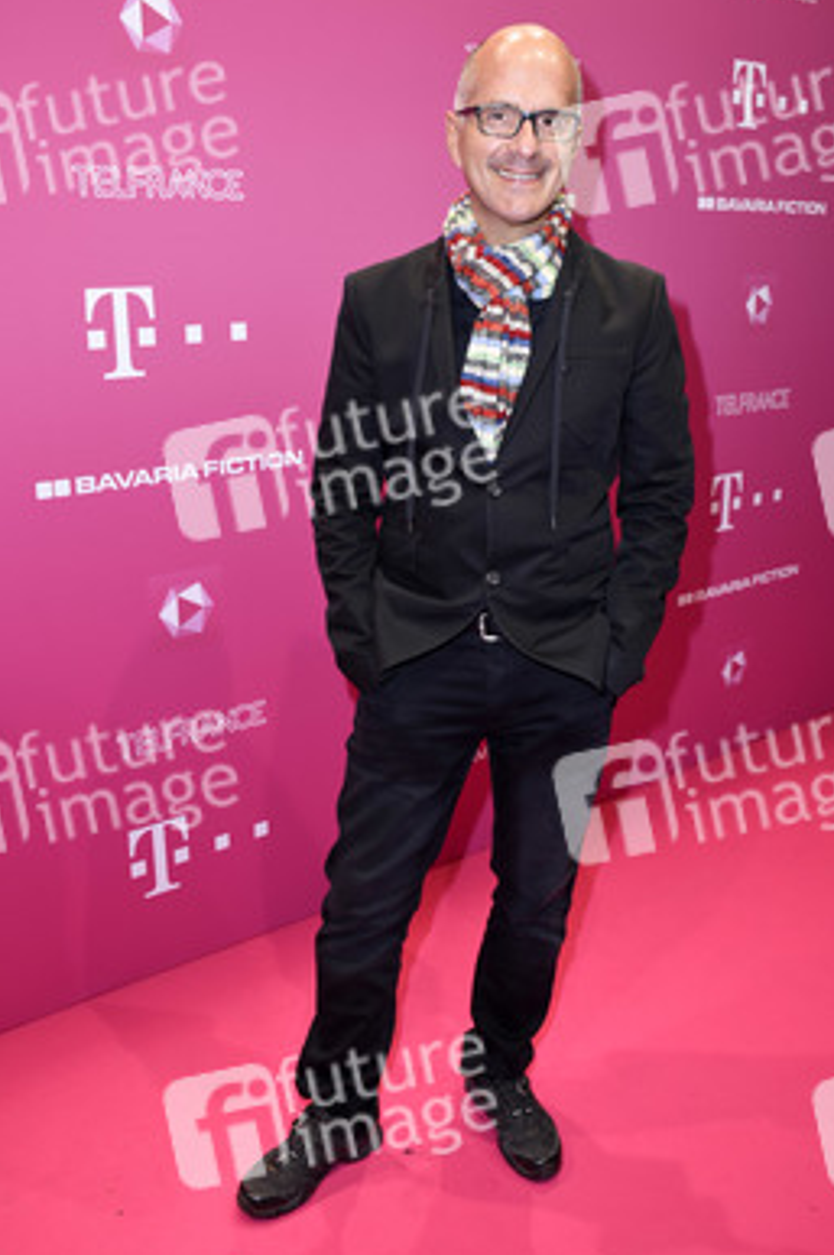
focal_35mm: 31
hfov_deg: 42.2
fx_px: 1080
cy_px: 626
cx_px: 425
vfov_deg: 60.3
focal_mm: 20
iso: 500
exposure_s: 1/160
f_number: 6.3
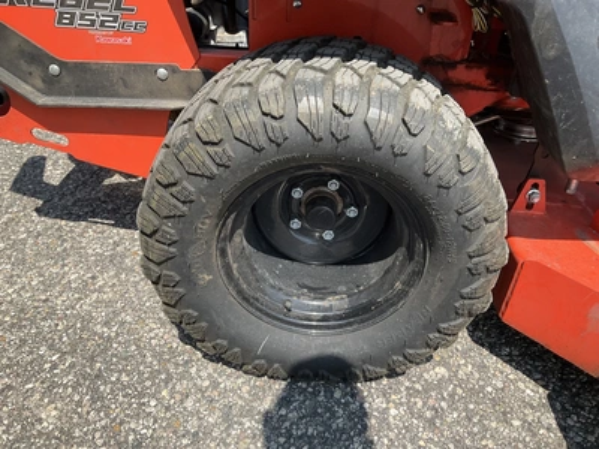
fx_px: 502
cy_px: 224
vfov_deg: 48.2
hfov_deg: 61.7
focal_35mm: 29
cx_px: 300
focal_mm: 3
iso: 25
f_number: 1.8
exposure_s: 1/1055
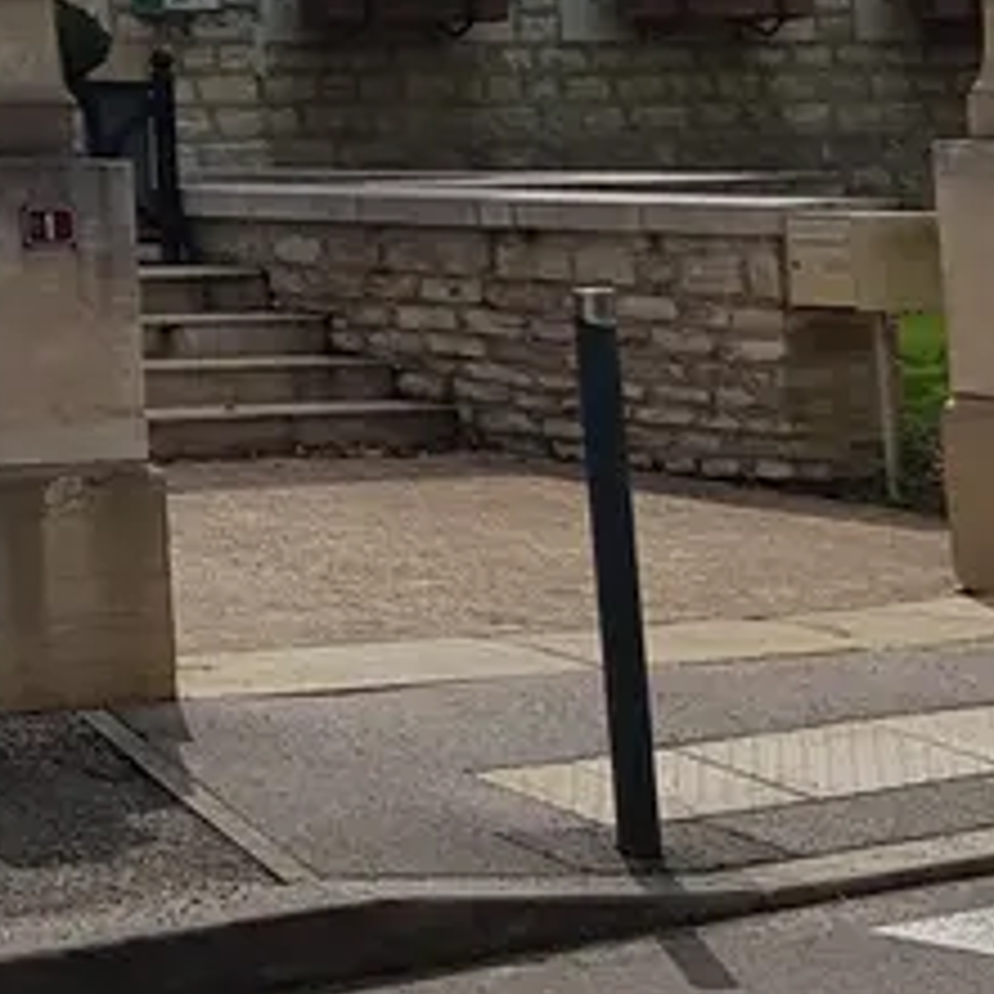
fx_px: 4321
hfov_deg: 12.0
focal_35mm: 133
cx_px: -841
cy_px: -549
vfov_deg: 12.4
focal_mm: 4.2
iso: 40
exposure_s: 1/4160
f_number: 1.7
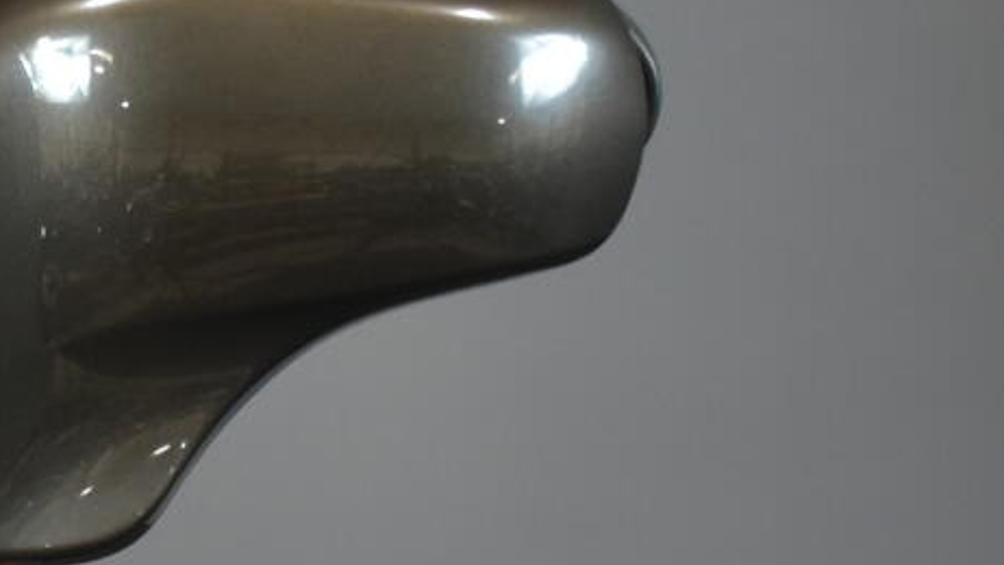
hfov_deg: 11.8
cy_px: 607
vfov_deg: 6.8
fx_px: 4713
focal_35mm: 177
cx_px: -372
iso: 1100
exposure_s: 1/30
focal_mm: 26
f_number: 4.2
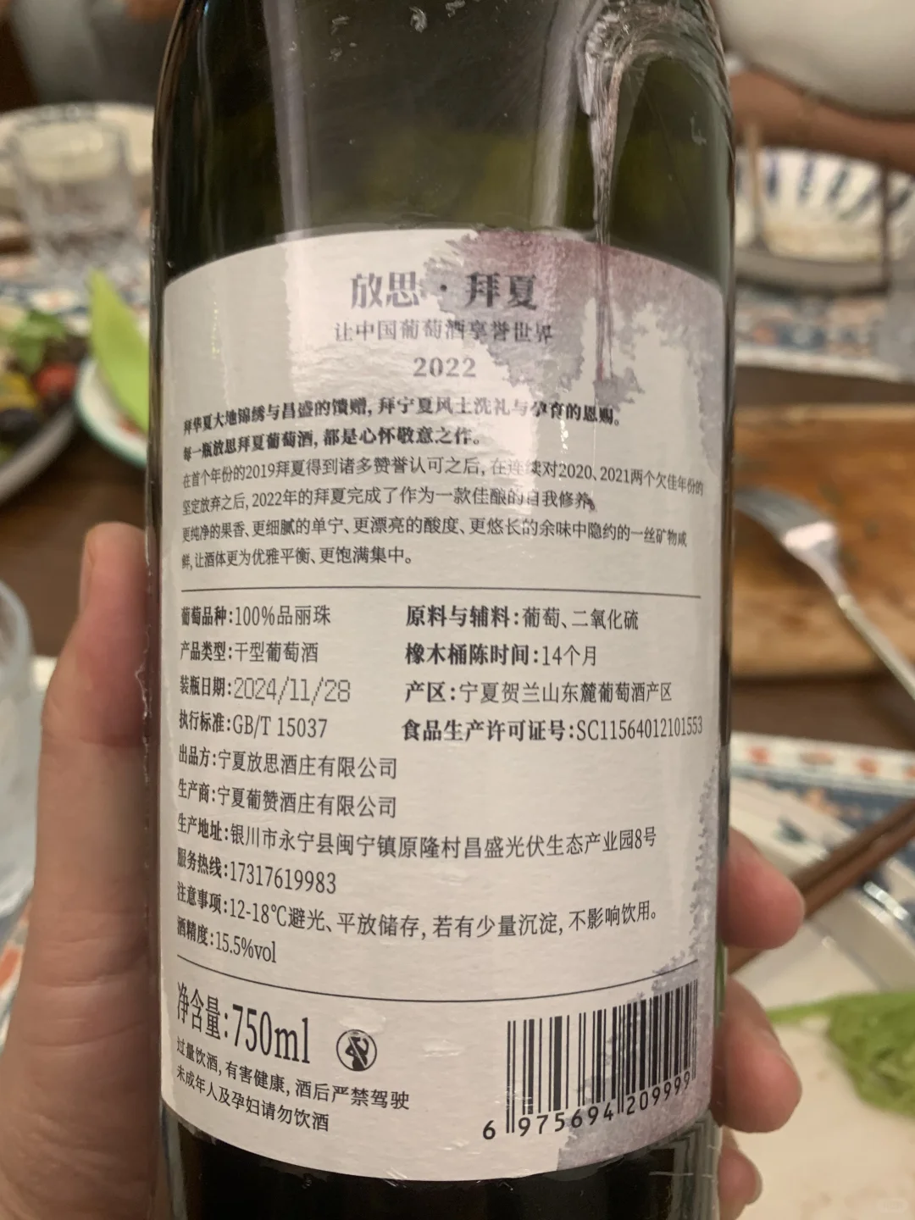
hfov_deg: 53.1
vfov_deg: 67.3
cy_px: 610
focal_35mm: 26
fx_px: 916
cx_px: 458
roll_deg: -1.1
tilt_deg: -40.1
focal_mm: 4.25
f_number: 1.8
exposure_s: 1/44
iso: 100
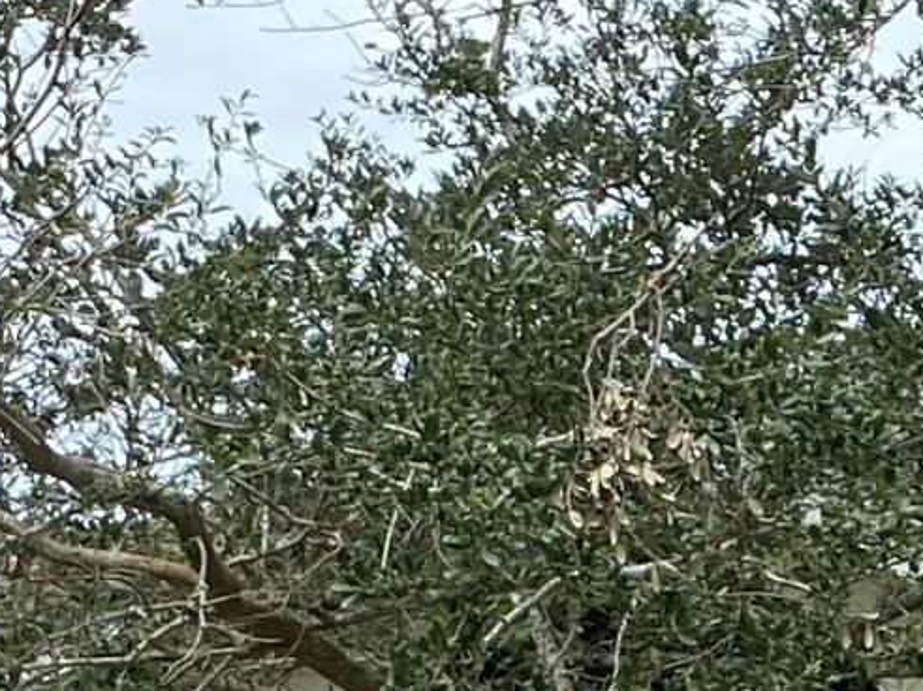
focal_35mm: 159
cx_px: 1771
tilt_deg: -4.5
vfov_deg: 8.7
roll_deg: -2.0
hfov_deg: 11.4
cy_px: 1536
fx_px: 4239
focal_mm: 4.25
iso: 32
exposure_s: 1/1034
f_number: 1.8
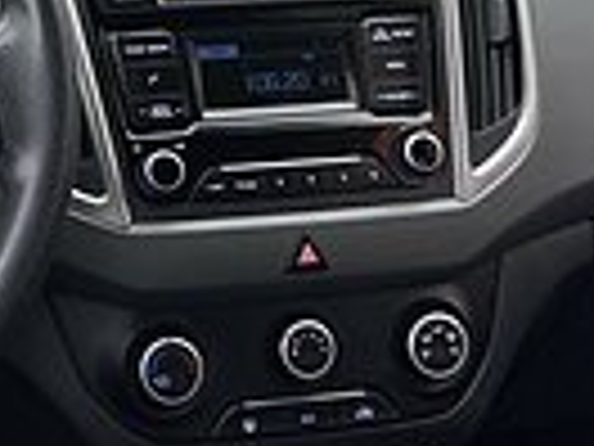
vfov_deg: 14.7
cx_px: -50
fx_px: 1716
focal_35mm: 100
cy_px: 56
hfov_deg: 18.9
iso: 100
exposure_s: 1/473
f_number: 1.78
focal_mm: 6.76
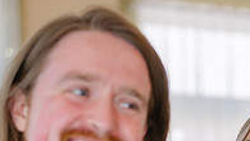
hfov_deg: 13.2
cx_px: 176
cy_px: 203
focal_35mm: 162
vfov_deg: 7.4
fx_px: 1075
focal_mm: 50
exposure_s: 1/400
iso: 64
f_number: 1.8
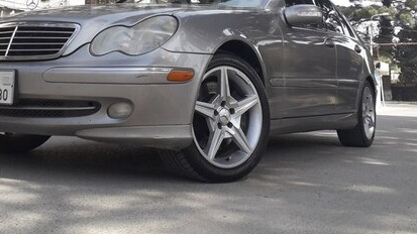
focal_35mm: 47
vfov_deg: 24.2
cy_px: -2
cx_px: 186
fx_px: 520
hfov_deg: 43.7
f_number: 1.9
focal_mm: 3.6
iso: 40
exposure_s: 1/561
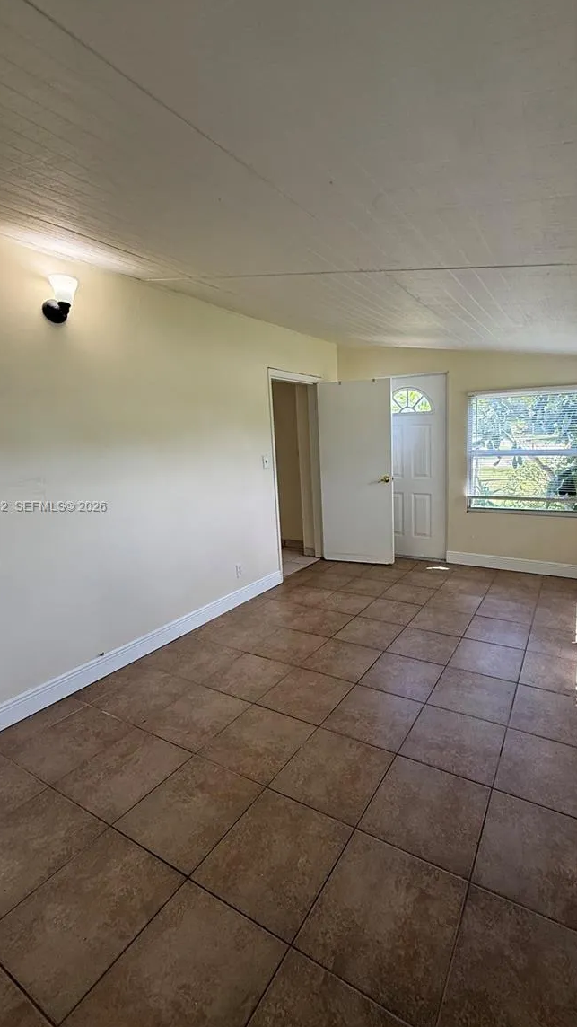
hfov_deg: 66.5
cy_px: 507
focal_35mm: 16
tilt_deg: -9.6
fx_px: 435
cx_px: 344
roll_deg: +2.1
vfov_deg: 99.4
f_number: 2.2
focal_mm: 2.22
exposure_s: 1/120
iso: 160
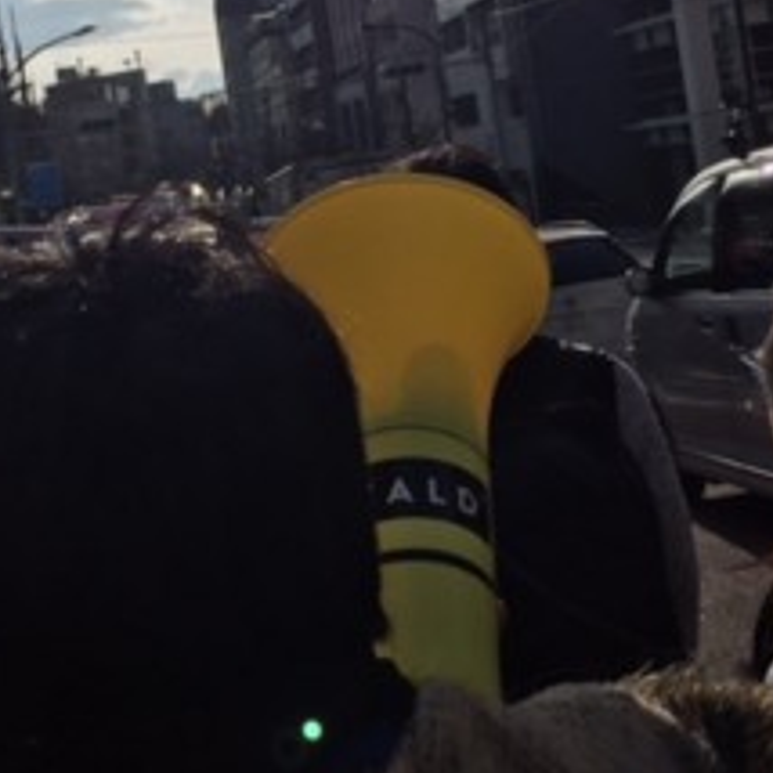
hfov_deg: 31.3
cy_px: 170
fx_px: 1364
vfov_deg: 30.9
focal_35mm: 54
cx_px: 242
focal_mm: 4.15
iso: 32
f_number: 2.2
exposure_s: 1/7937
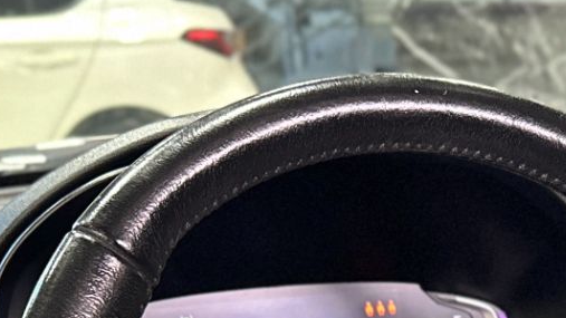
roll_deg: -0.3
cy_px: 674
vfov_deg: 10.9
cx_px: 718
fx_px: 1486
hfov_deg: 20.0
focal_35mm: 99
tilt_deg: -25.0
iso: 800
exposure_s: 1/40
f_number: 1.78
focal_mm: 6.86
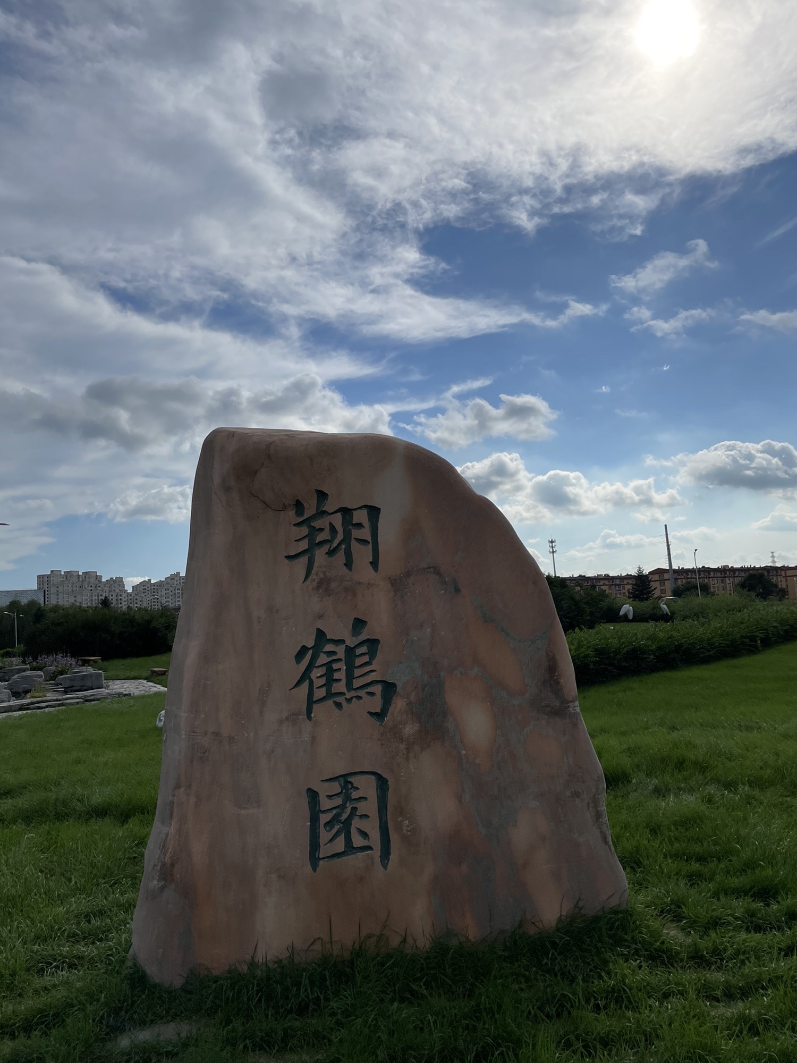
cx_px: 398
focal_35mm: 26
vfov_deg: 67.3
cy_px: 532
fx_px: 798
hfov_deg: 53.1
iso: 32
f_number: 1.6
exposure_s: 1/11905
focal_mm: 4.2
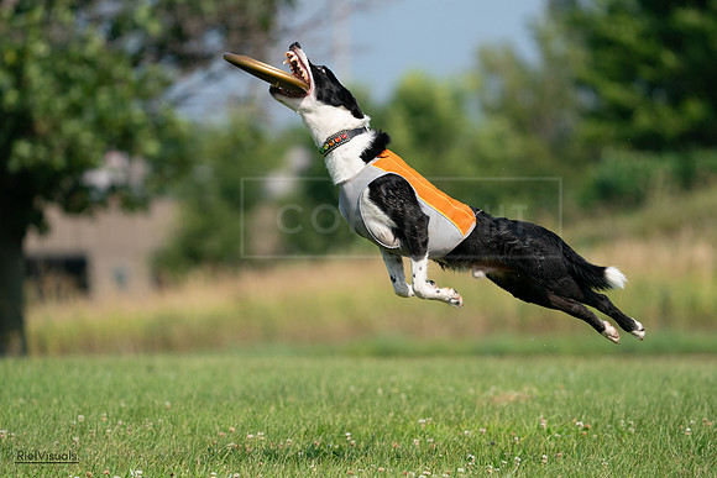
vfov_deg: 4.0
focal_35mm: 341
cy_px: 239
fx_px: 6793
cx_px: 358
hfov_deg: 6.0
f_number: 6.3
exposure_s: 1/4000
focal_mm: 341
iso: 640
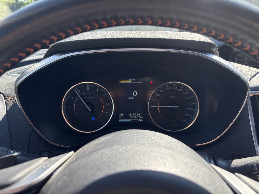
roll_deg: -2.3
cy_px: 97
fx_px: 195
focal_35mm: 26
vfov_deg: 53.1
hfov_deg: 67.3
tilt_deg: -18.9
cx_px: 130
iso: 64
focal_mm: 5.96
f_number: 1.6
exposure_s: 1/641
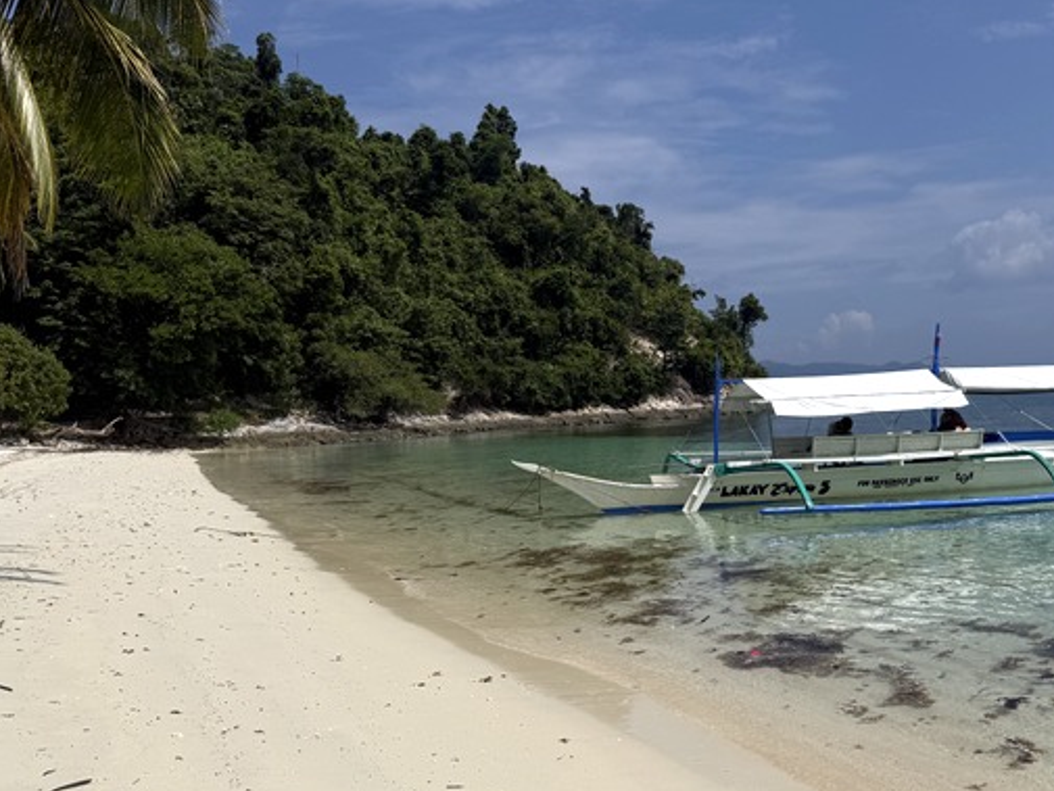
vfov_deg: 37.7
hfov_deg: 48.0
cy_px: 438
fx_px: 1157
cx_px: 718
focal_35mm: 38
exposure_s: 1/14286
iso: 80
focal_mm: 6.76
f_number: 1.78
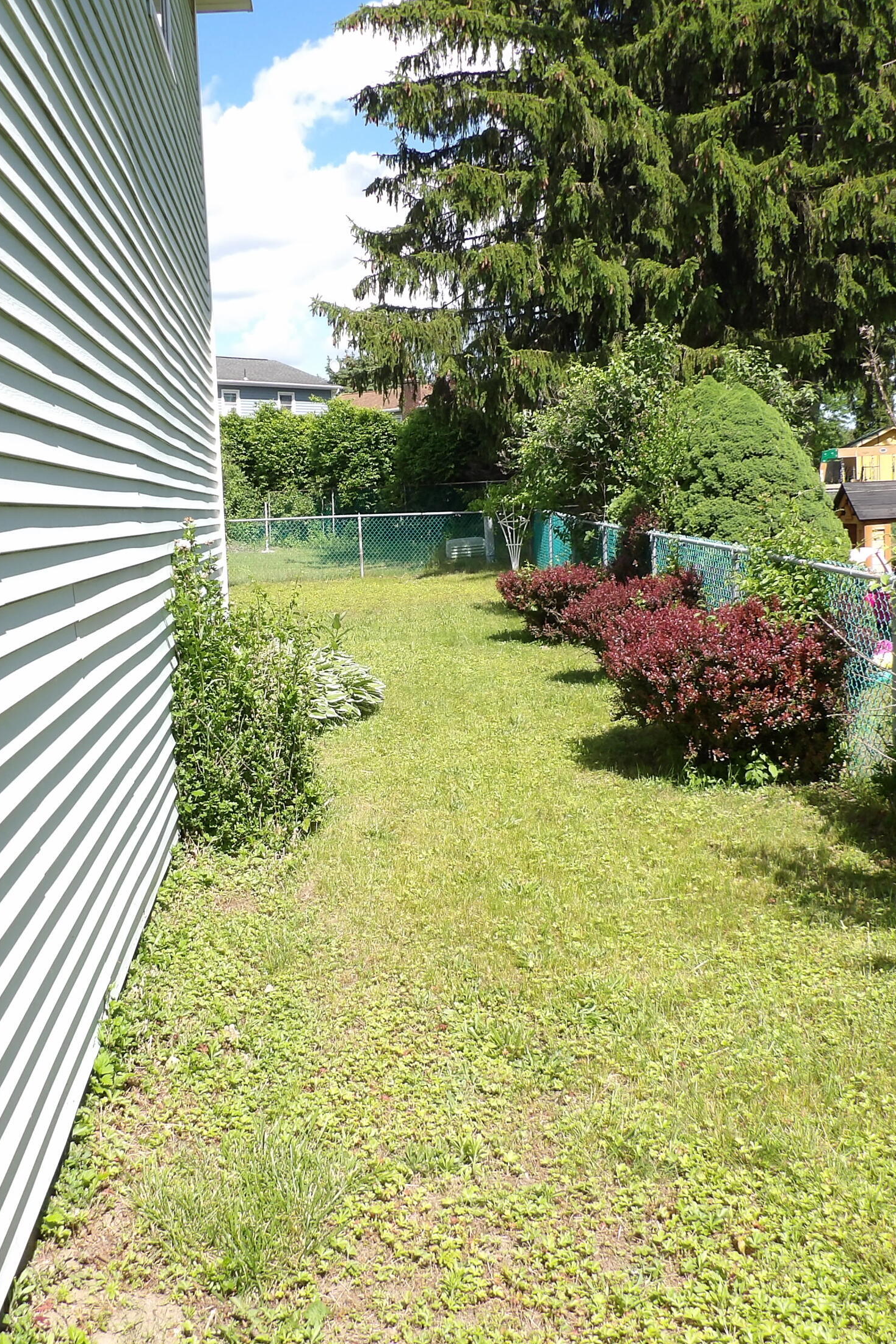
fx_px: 1269
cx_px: 363
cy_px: 669
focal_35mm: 34
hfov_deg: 38.7
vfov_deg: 55.8
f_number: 3.2
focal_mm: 4.3
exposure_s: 1/773
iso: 100
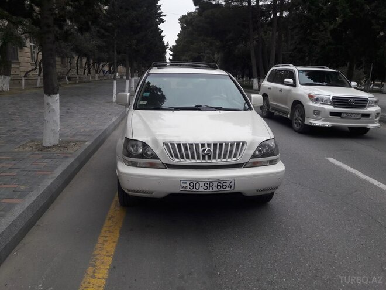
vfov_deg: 49.7
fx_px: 312
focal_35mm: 28
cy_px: 145
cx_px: 193
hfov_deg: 63.4
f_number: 1.9
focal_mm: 3.7
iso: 40
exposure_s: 1/425
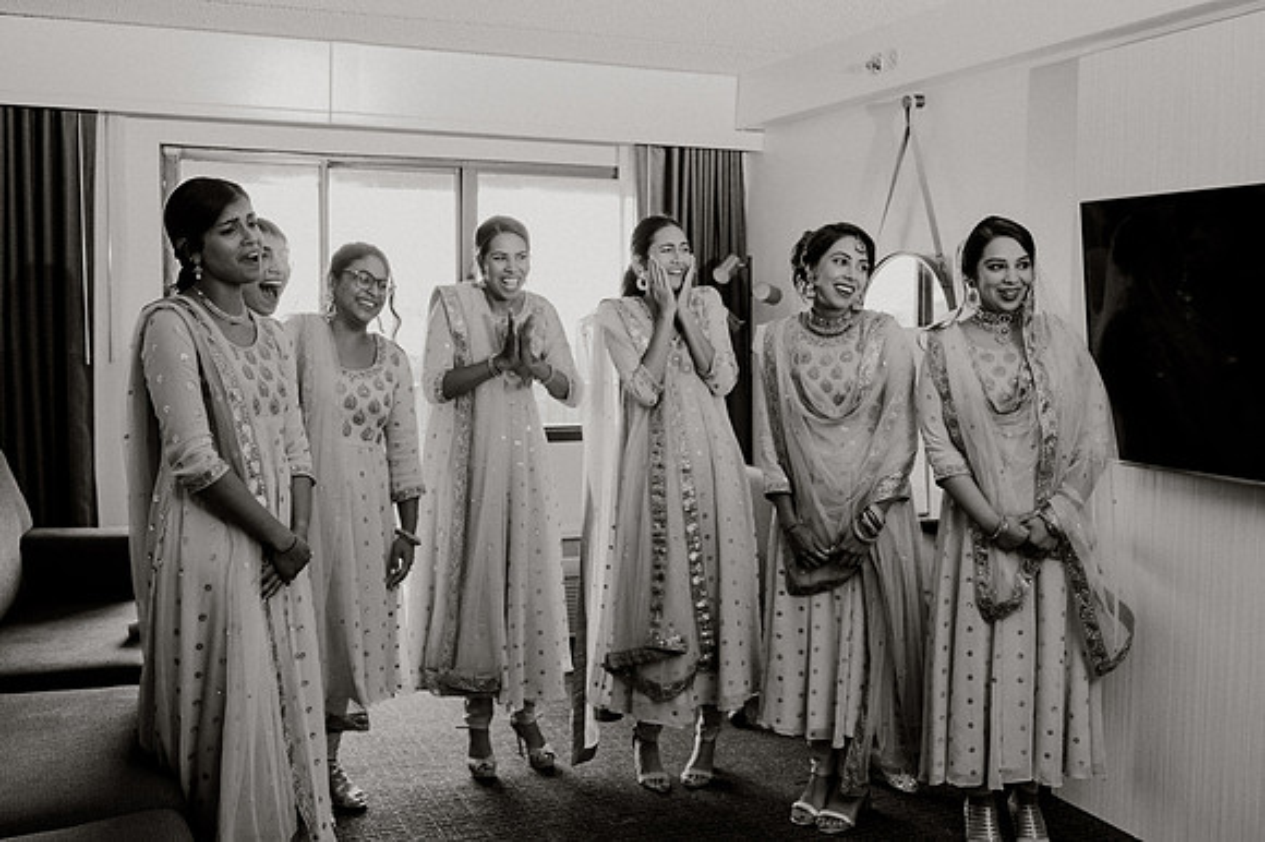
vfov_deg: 34.2
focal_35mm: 39
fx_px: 1366
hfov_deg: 49.7
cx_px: 619
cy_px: 390
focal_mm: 35
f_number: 3.5
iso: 2000
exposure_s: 1/100
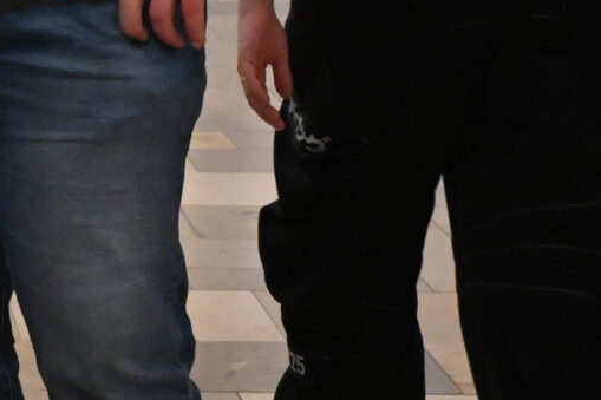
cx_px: -481
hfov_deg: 11.1
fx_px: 2896
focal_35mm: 174
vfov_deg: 7.9
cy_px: -41
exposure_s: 1/320
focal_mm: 34.5
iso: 10000
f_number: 8
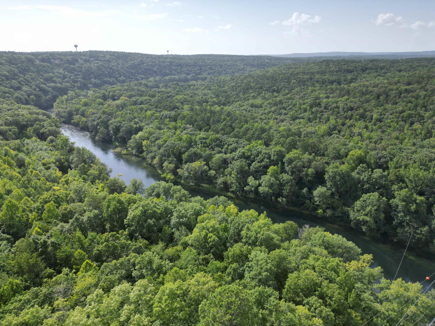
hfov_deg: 71.6
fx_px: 302
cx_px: 218
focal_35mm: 24
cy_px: 163
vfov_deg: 56.8
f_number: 1.7
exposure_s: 1/2500
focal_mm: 6.72
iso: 110
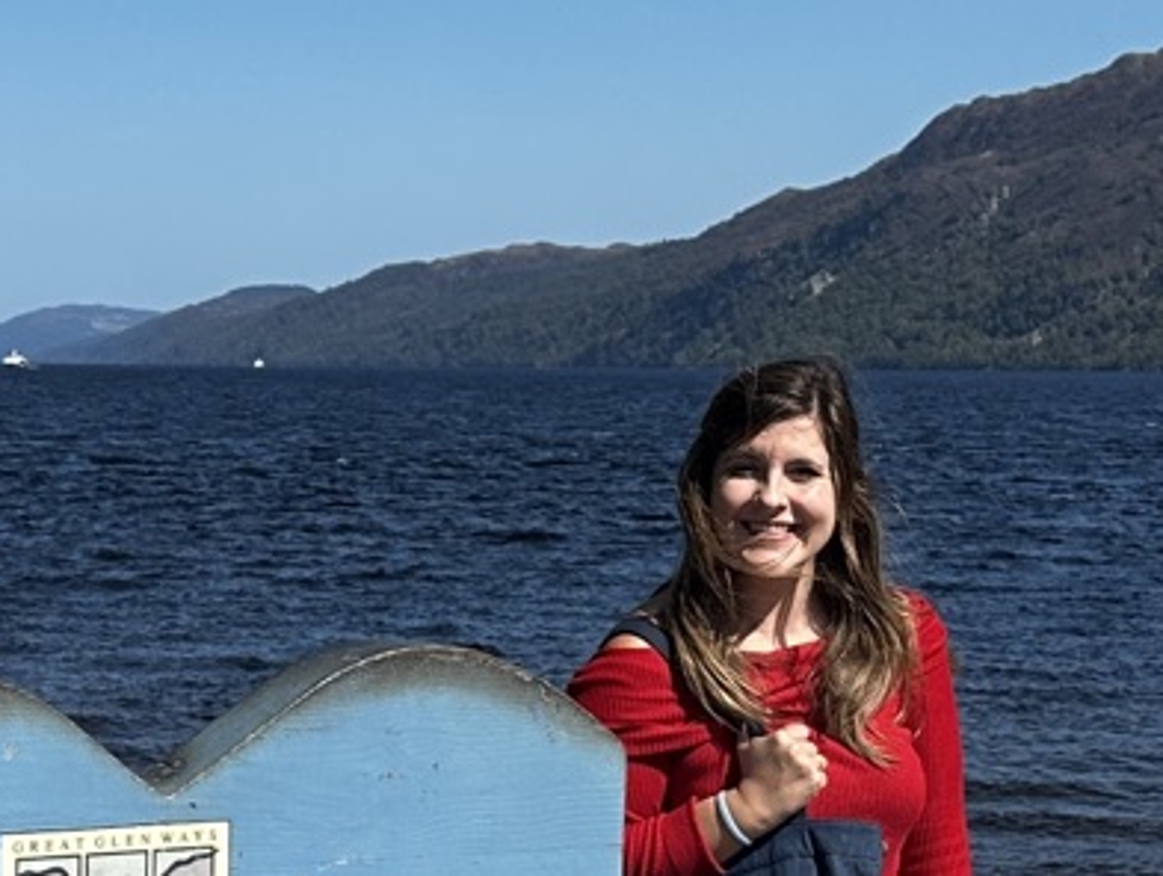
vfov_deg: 22.8
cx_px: -30
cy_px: 937
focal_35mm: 61
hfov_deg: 29.3
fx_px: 2053
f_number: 1.78
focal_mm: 6.86
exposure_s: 1/5000
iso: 80
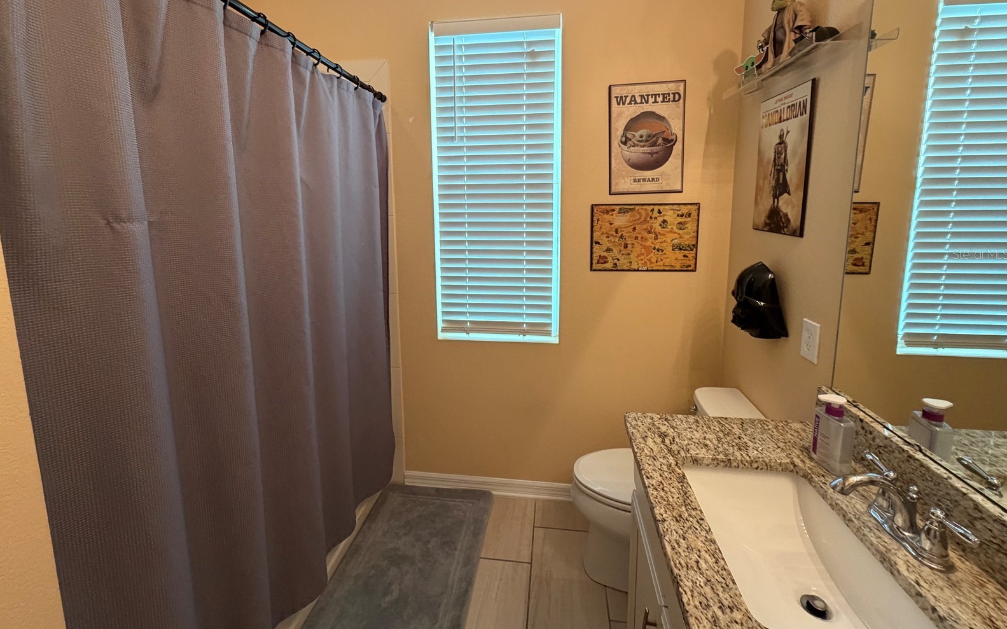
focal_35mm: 15
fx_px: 412
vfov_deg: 74.0
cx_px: 503
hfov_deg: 101.5
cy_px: 254
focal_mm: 2.22
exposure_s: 1/60
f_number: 2.2
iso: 320
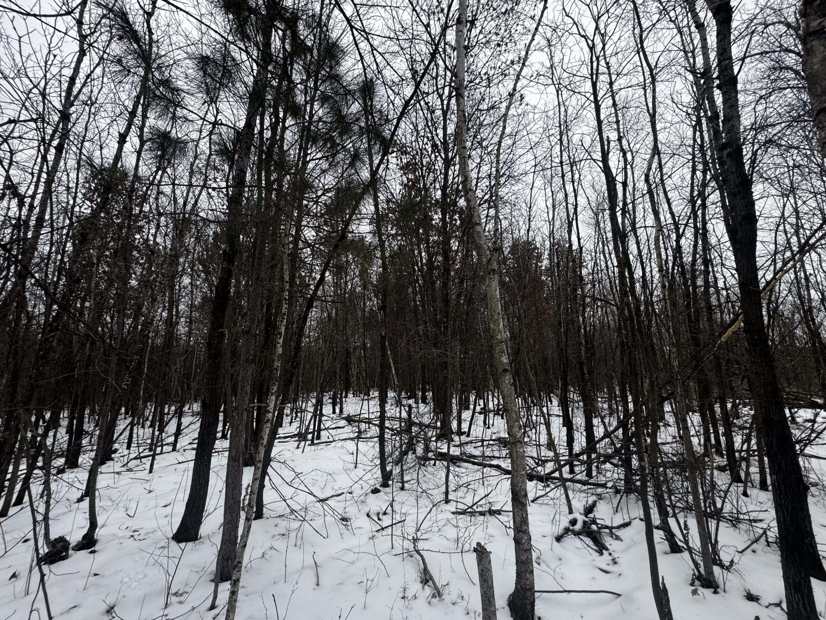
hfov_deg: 102.1
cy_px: 310
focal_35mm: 14
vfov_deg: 85.7
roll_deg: +2.2
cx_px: 413
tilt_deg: +11.4
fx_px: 334
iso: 40
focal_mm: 2.22
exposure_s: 1/155
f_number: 2.2
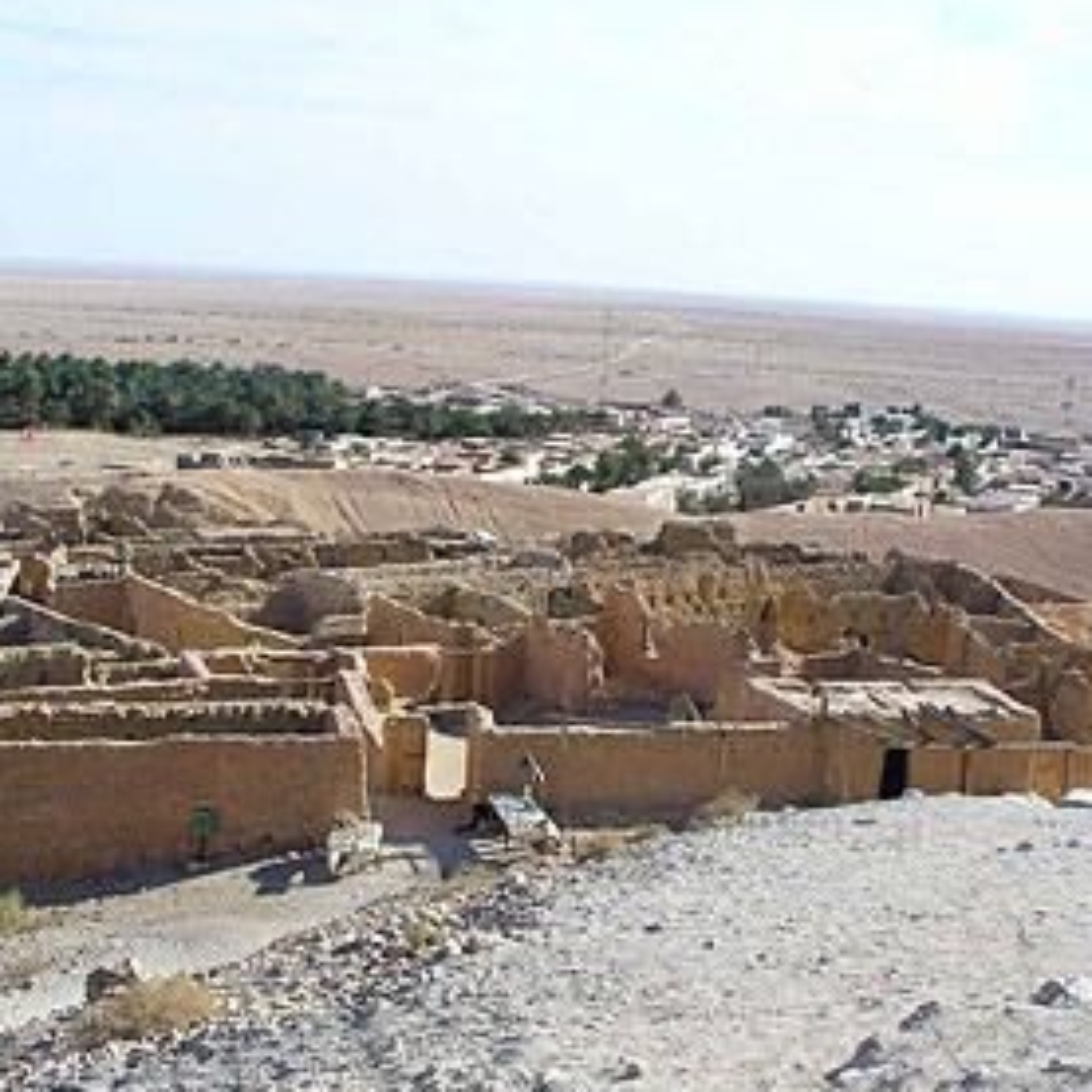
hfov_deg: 36.7
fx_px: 1642
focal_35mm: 46
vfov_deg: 36.8
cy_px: 542
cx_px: 631
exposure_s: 1/250
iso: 80
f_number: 5.6
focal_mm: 6.1
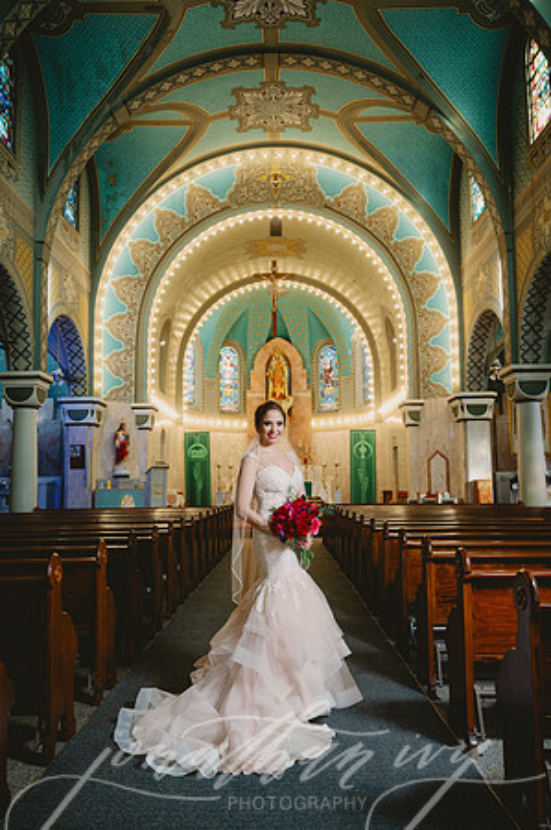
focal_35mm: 30
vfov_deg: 62.8
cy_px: 415
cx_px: 276
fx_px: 679
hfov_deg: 44.2
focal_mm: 29.5
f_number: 4
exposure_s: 1/125
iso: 1000
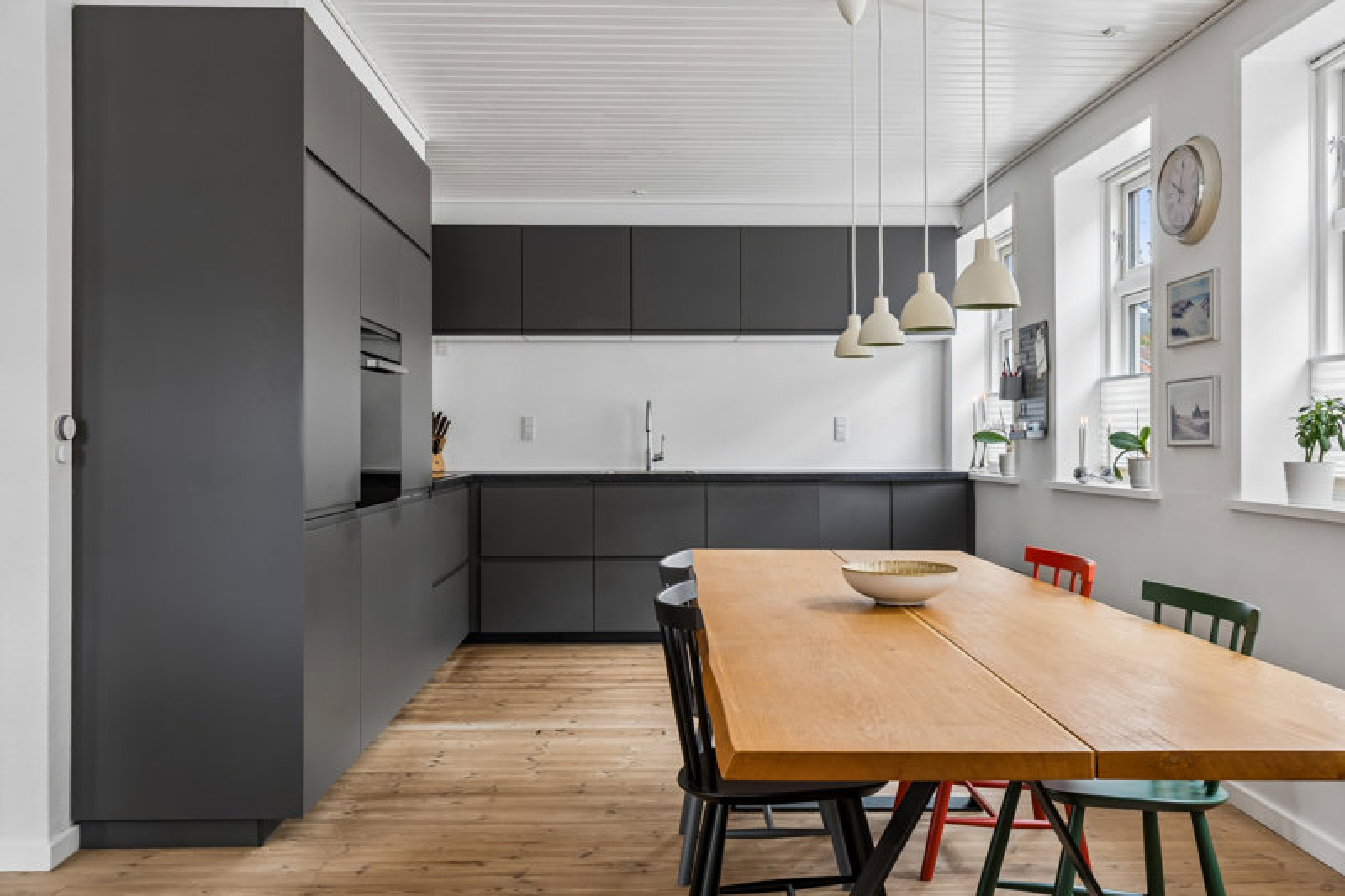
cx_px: 672
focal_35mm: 29
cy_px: 448
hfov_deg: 63.2
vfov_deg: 44.6
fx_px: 1093
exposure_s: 1/2.5
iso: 200
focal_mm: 19.5
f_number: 8
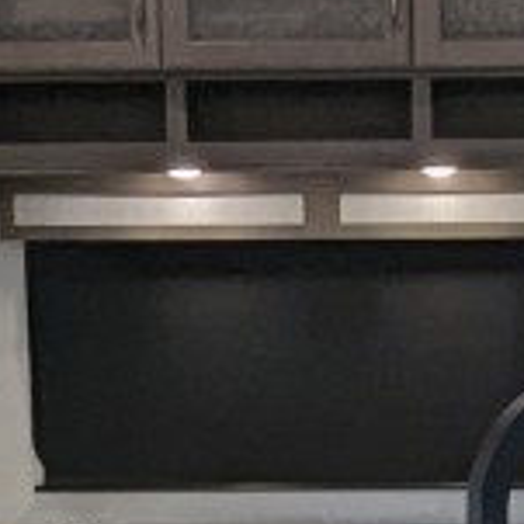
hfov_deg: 13.1
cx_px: 550
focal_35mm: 131
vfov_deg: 13.2
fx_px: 2244
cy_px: 444
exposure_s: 1/161
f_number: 2.2
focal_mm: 2.35
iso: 111
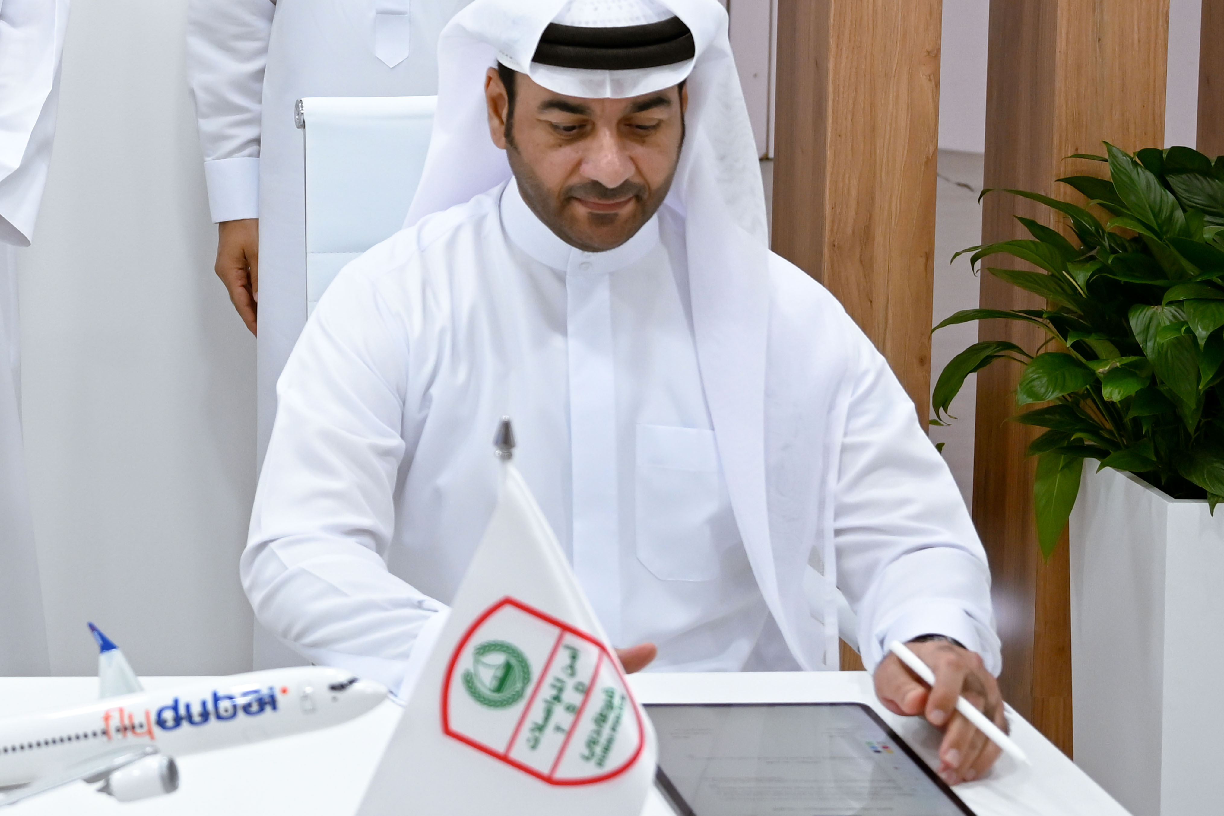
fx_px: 2006
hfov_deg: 31.9
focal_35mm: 59
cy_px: 226
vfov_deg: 22.8
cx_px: 72
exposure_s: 1/160
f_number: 3.5
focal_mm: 29
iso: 640
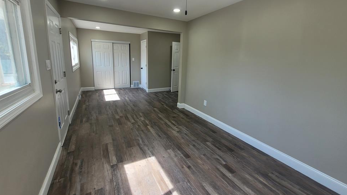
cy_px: 79
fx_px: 138
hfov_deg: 102.9
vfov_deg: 69.9
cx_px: 165
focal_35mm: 15
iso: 64
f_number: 2.2
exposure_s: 1/120
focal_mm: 1.74
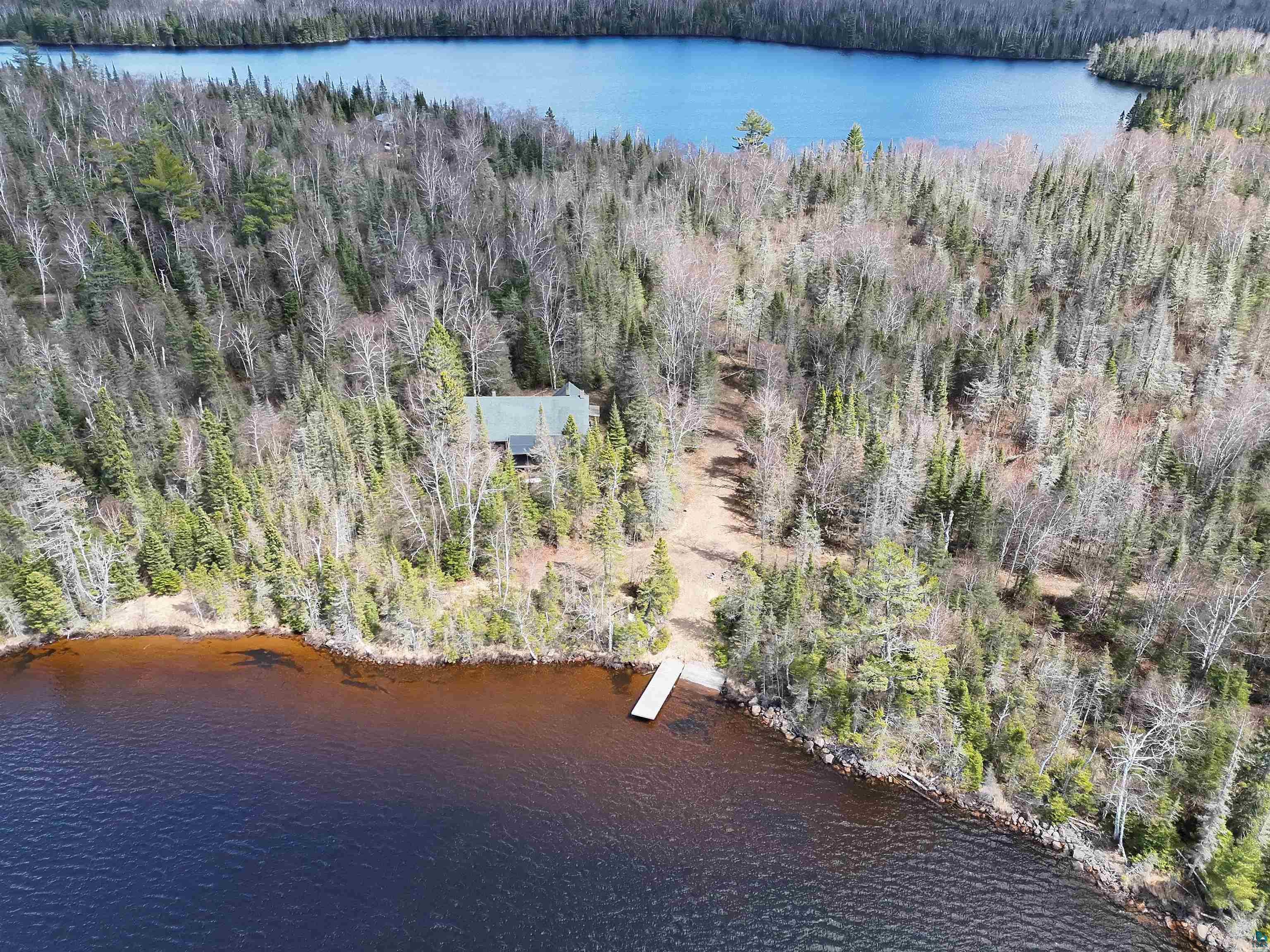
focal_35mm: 24
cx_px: 635
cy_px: 476
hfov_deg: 71.6
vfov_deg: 56.8
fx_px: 881
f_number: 1.7
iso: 180
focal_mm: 6.72
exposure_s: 1/1500
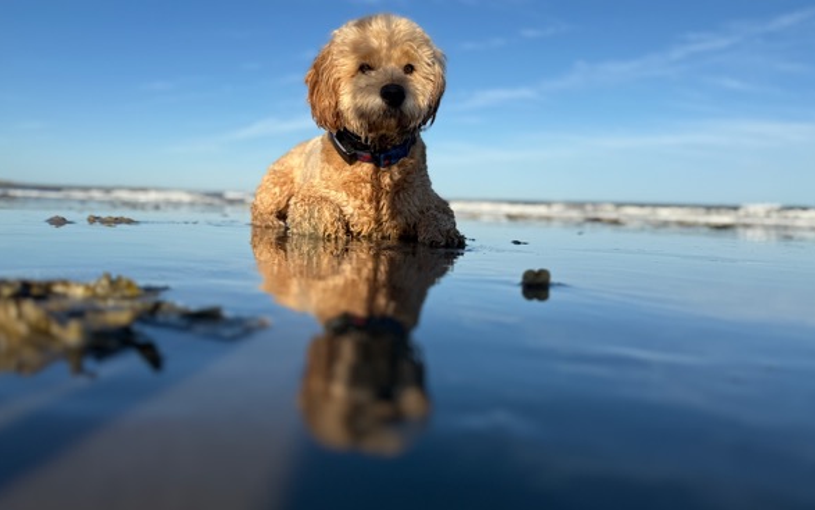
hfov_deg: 70.4
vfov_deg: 47.6
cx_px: 408
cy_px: 246
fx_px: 578
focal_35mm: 26
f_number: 1.78
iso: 80
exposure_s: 1/5319
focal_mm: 6.76
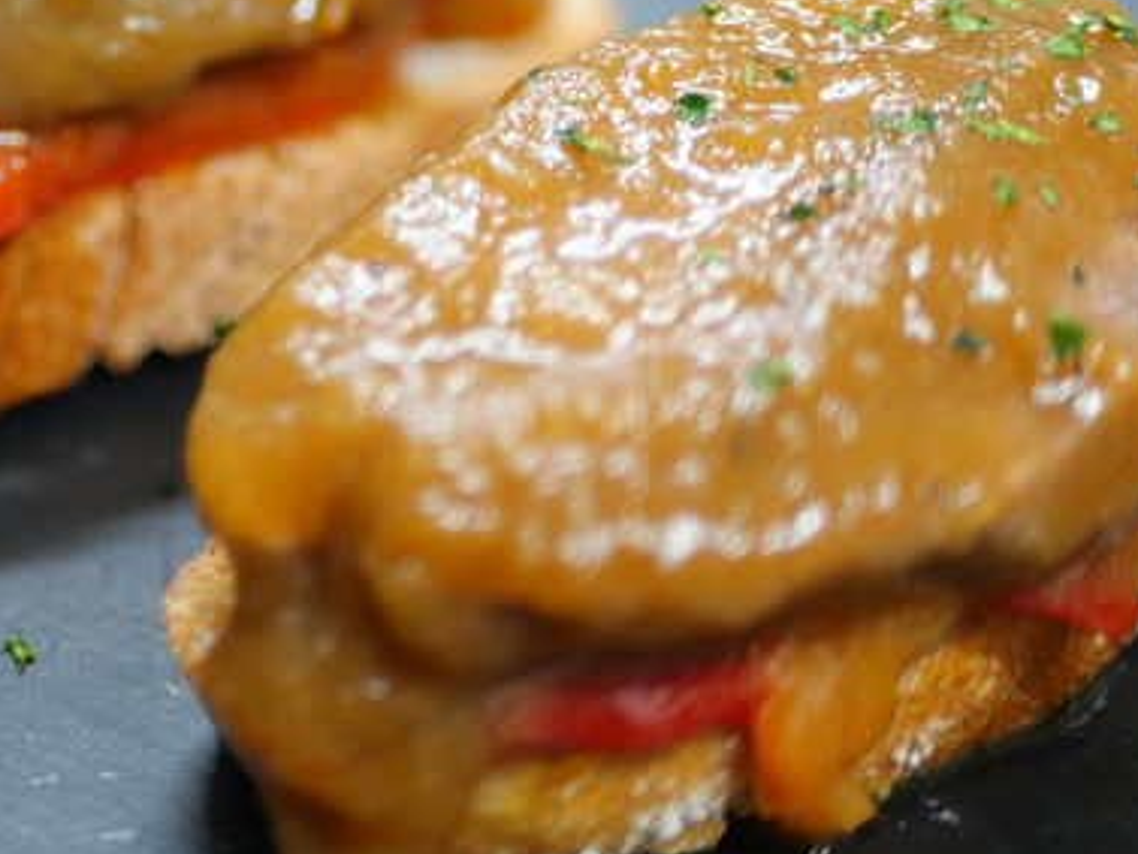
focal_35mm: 106
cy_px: 36
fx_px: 3486
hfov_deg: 18.1
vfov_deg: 13.8
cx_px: 21
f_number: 1.7
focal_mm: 25
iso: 640
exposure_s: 1/60
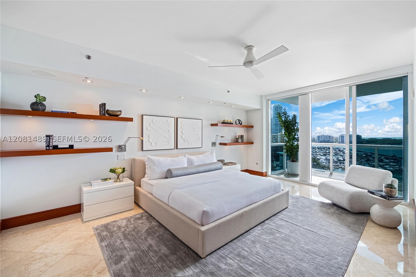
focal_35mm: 14
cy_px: 138
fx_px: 162
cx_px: 208
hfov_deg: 104.3
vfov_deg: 81.2
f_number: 4.5
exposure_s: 1/400
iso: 800
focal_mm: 7
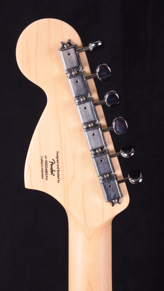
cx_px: 86
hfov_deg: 20.0
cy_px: 146
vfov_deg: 34.9
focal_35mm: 60
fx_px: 464
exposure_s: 1/200
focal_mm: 38
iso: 200
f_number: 13
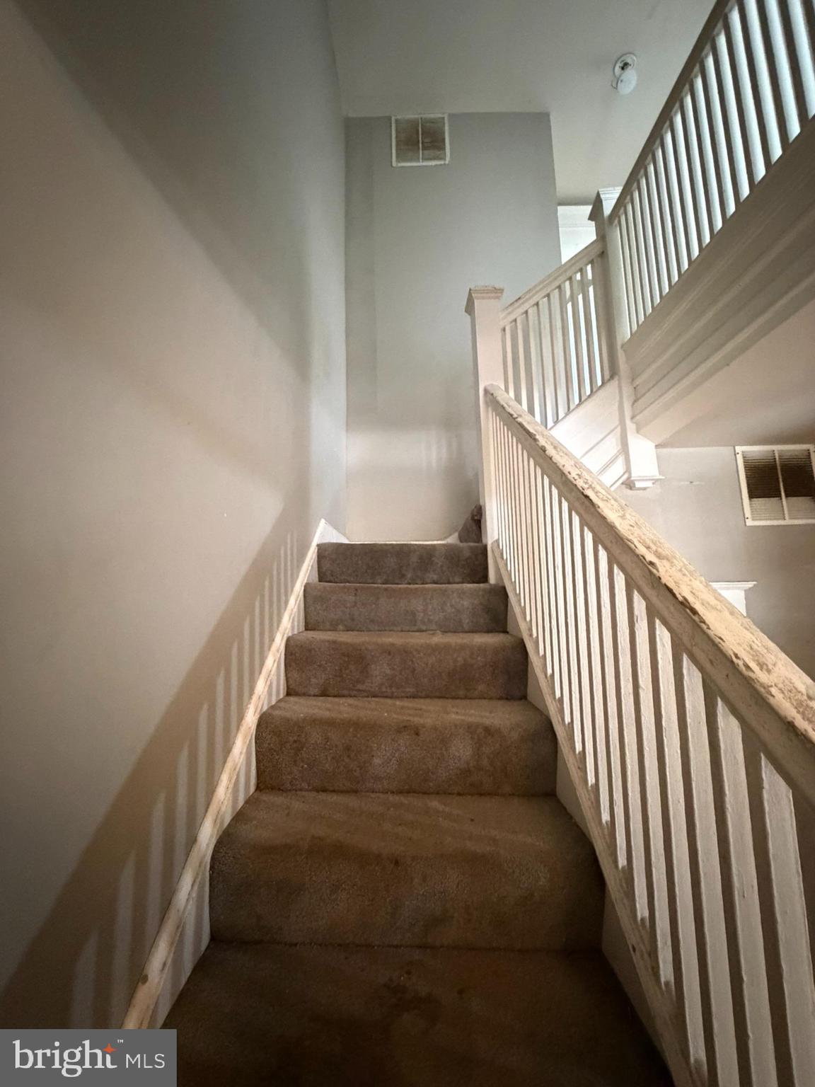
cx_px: 408
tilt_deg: +8.5
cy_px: 544
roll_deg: -0.3
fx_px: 439
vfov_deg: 102.1
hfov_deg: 85.7
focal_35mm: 14
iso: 1250
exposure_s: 1/40
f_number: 2.2
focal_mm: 2.22
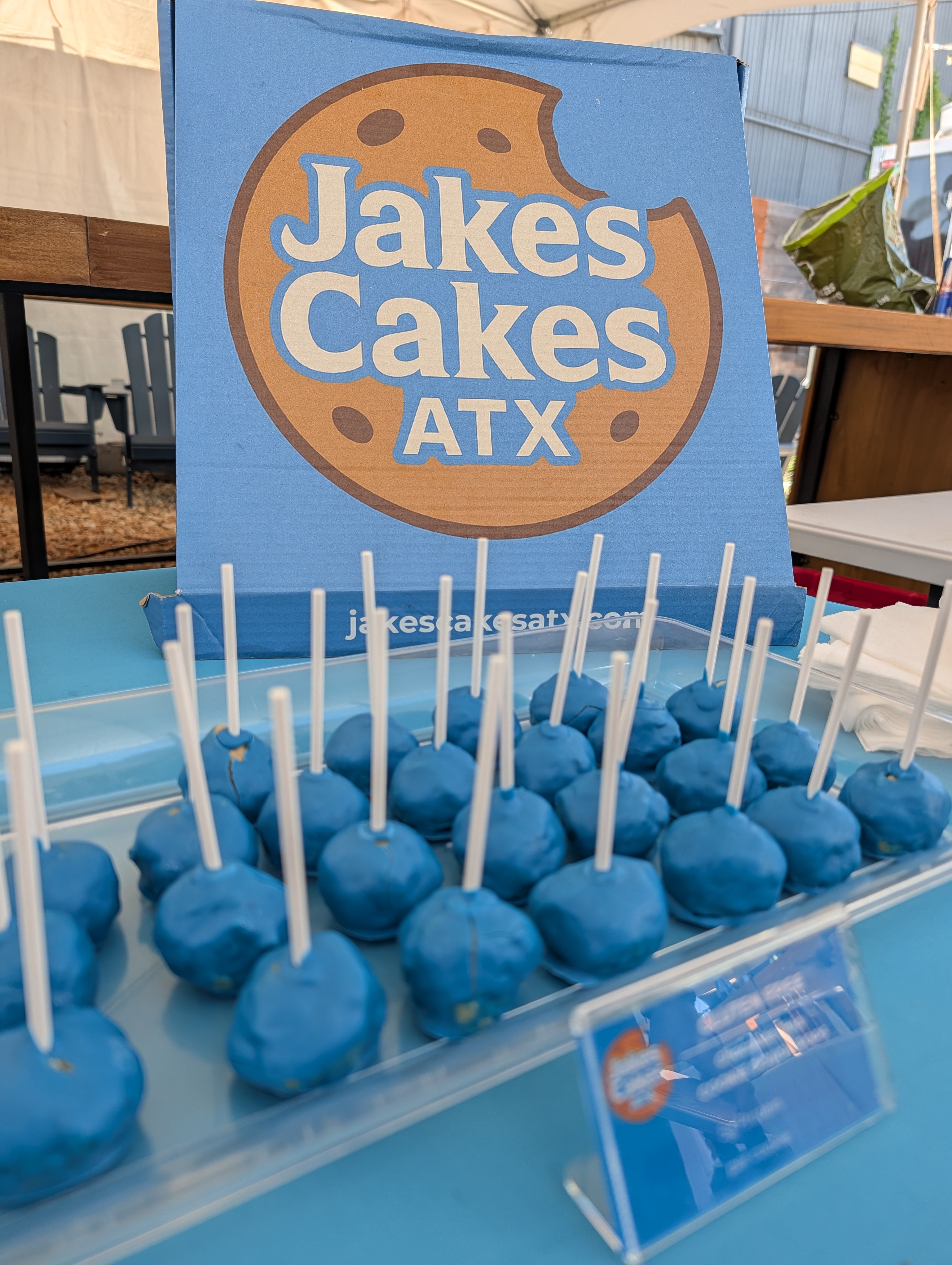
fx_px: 878
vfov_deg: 71.5
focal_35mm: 24
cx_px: 476
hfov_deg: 56.9
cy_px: 632
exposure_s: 1/151
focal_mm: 6.9
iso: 24
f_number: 1.68
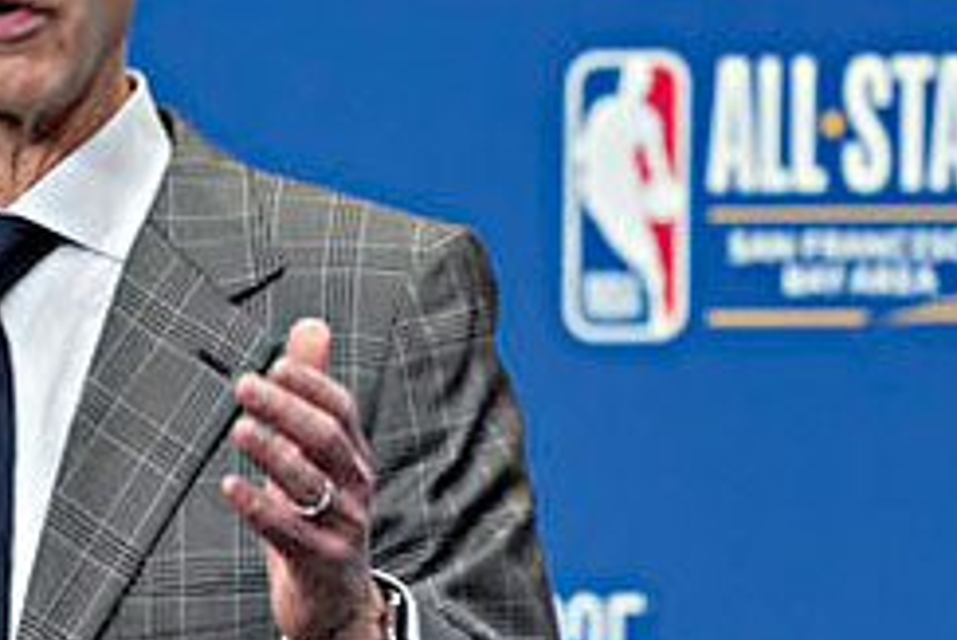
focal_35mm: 745
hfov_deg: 2.8
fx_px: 19816
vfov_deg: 1.8
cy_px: 224
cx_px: -98
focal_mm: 300
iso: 4000
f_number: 4
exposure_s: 1/640
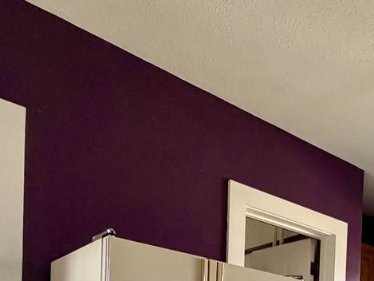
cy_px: 379
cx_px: 371
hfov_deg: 39.0
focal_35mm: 43
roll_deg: -1.9
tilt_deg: -1.6
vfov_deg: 27.3
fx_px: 465
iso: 320
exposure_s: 1/71
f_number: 2.2
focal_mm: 2.22
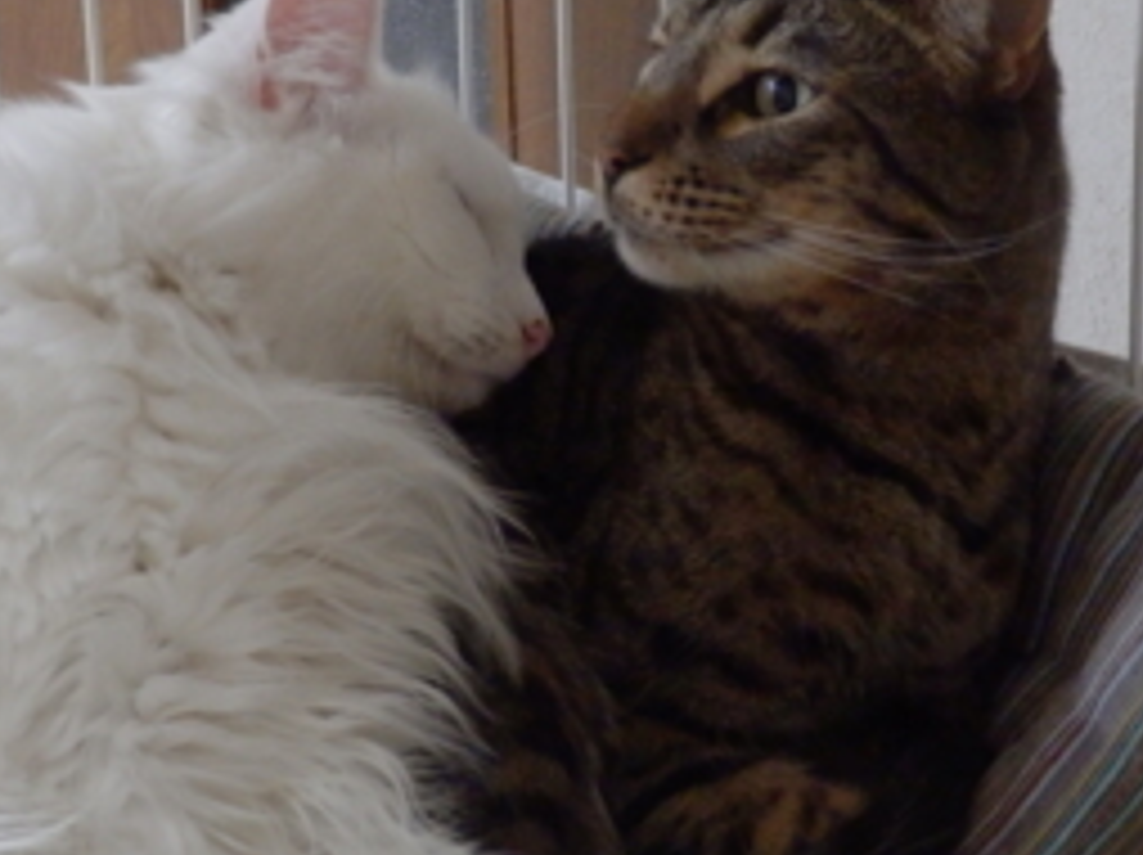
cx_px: 765
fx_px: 2342
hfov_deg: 27.3
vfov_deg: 20.7
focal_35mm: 71
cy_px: 396
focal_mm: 8
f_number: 3.8
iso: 1600
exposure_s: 1/20
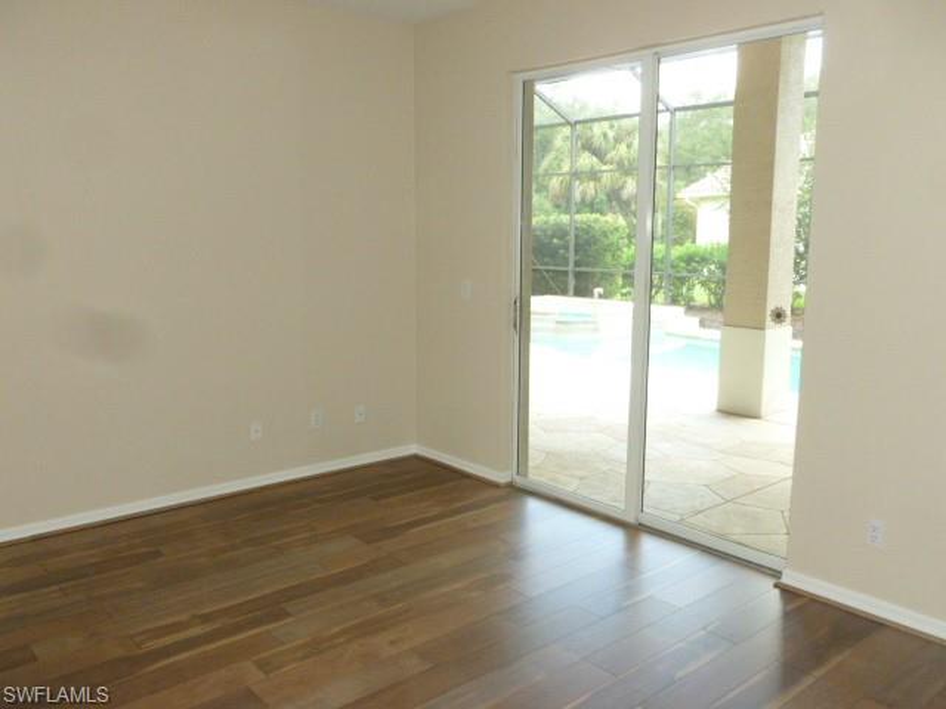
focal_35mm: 28
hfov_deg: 63.4
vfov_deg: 49.7
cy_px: 354
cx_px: 473
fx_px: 765
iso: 400
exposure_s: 1/60
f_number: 3.3
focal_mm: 5
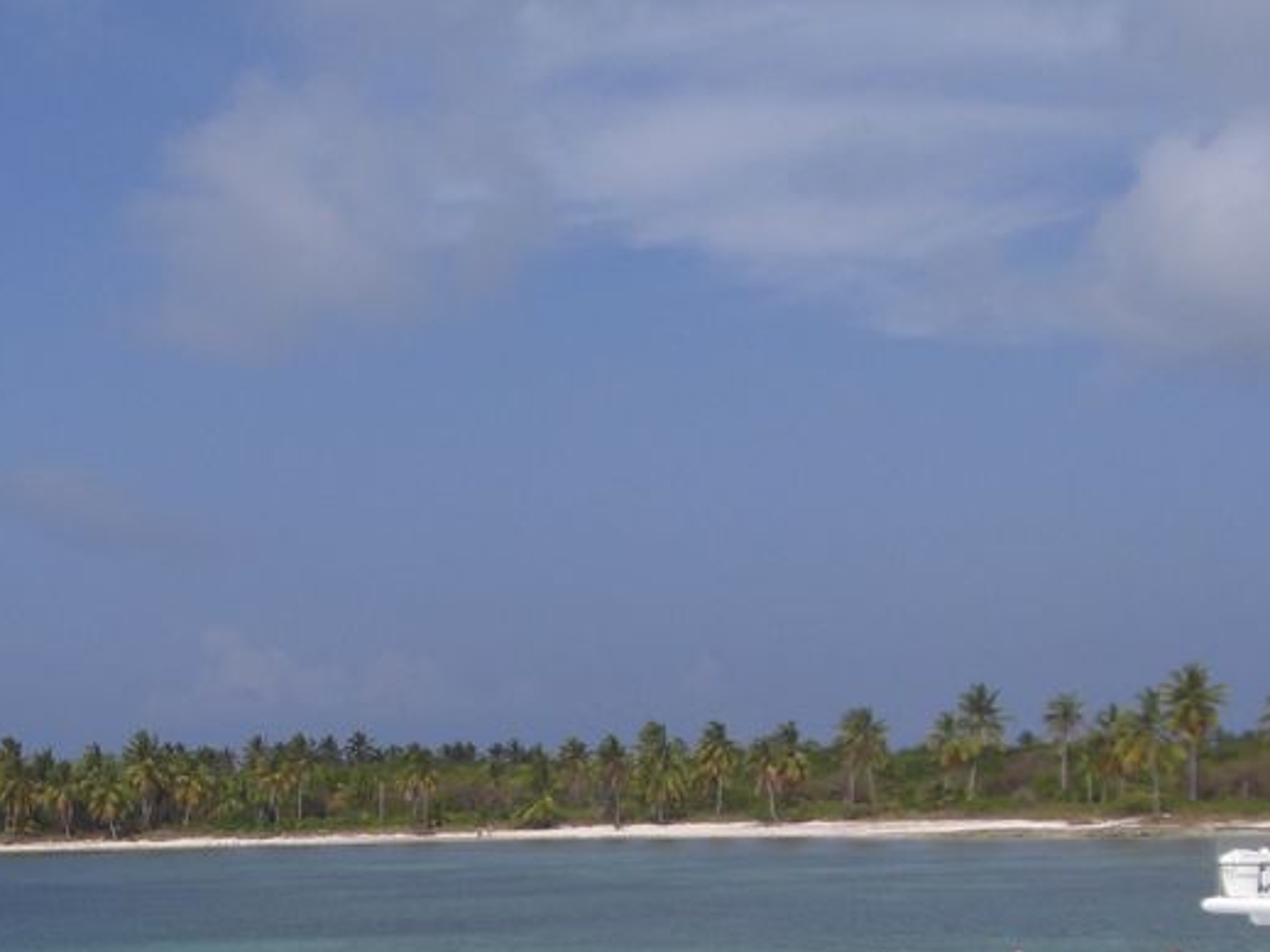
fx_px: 2751
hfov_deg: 25.5
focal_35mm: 75
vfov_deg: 19.2
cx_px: 240
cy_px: 879
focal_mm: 6.2
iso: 64
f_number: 8
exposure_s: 1/250
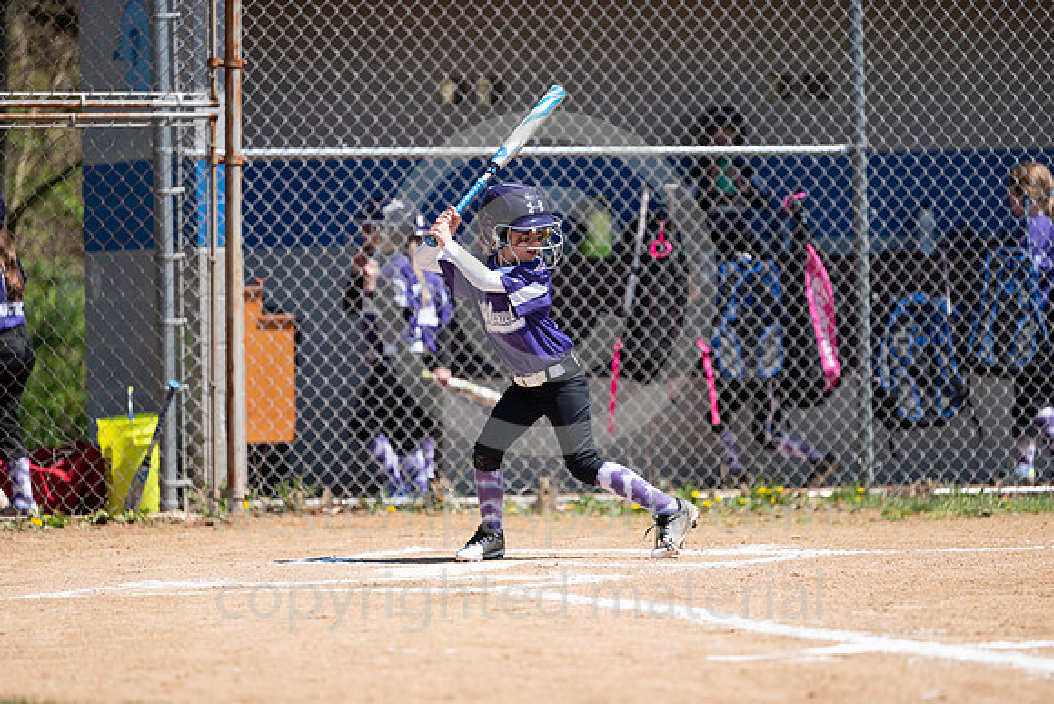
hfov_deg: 10.3
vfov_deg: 6.9
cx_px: 527
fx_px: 5857
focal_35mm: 200
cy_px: 352
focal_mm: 200
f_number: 3.2
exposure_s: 1/2500
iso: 200
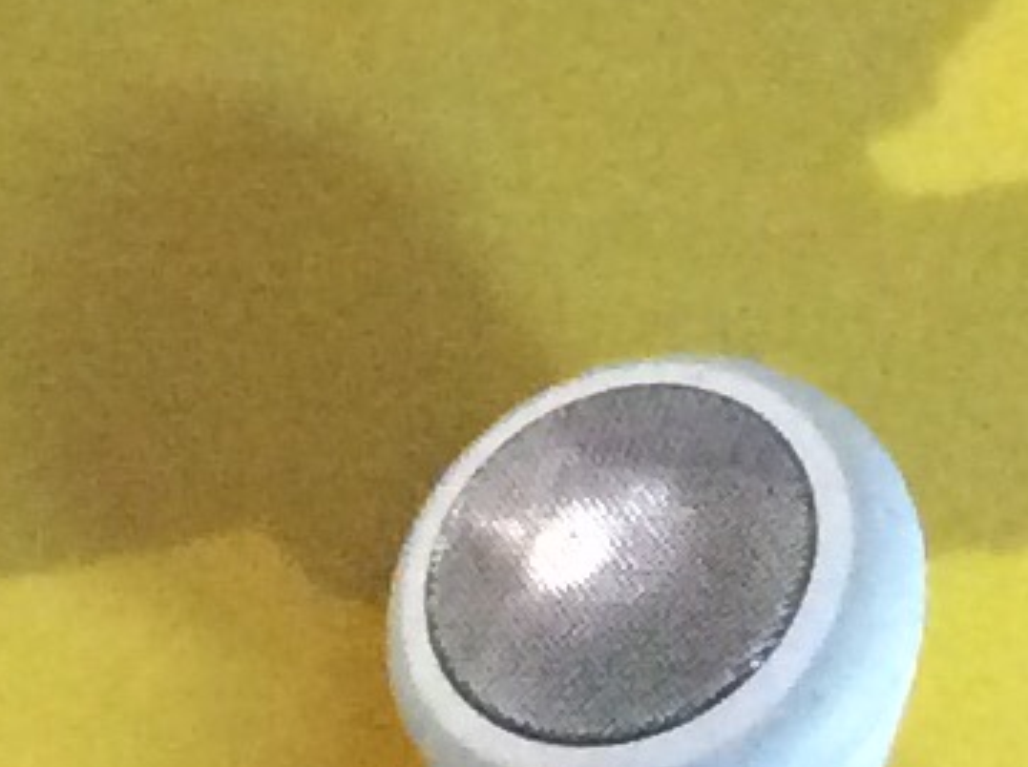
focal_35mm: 231
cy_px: -724
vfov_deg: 6.3
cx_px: -770
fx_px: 6849
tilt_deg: -68.1
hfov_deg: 8.3
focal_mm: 3.3
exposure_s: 1/20
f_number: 2.4
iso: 250
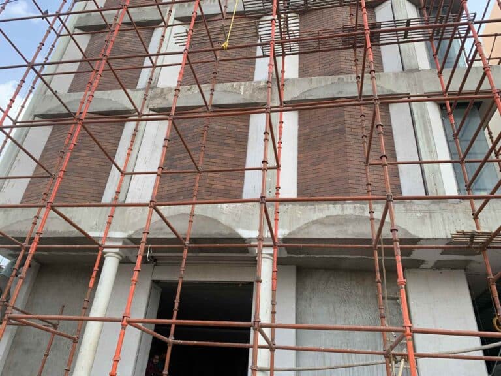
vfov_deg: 53.1
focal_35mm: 26
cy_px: 188
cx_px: 250
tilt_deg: +30.4
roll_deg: -4.2
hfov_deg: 67.3
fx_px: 376
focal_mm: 4.25
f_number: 1.8
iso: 25
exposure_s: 1/252
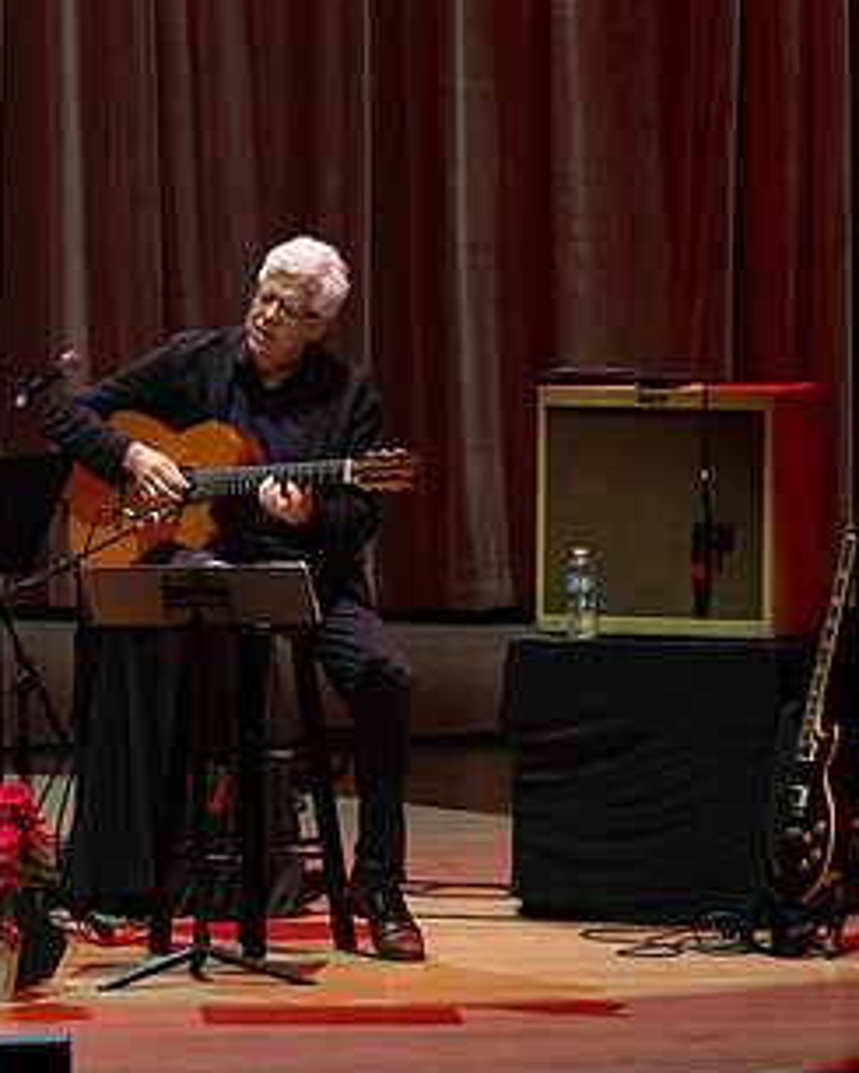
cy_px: 259
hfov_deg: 3.4
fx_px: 14579
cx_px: 159
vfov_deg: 4.2
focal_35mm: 459
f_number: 5
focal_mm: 200
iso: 2500
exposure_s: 1/250
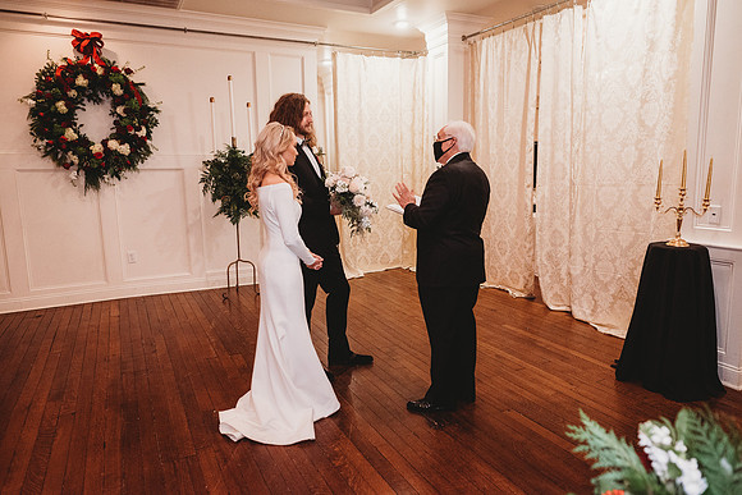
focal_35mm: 24
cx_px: 371
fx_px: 495
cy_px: 248
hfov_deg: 73.7
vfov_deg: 53.2
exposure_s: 1/160
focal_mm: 24
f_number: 2.8
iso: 4000
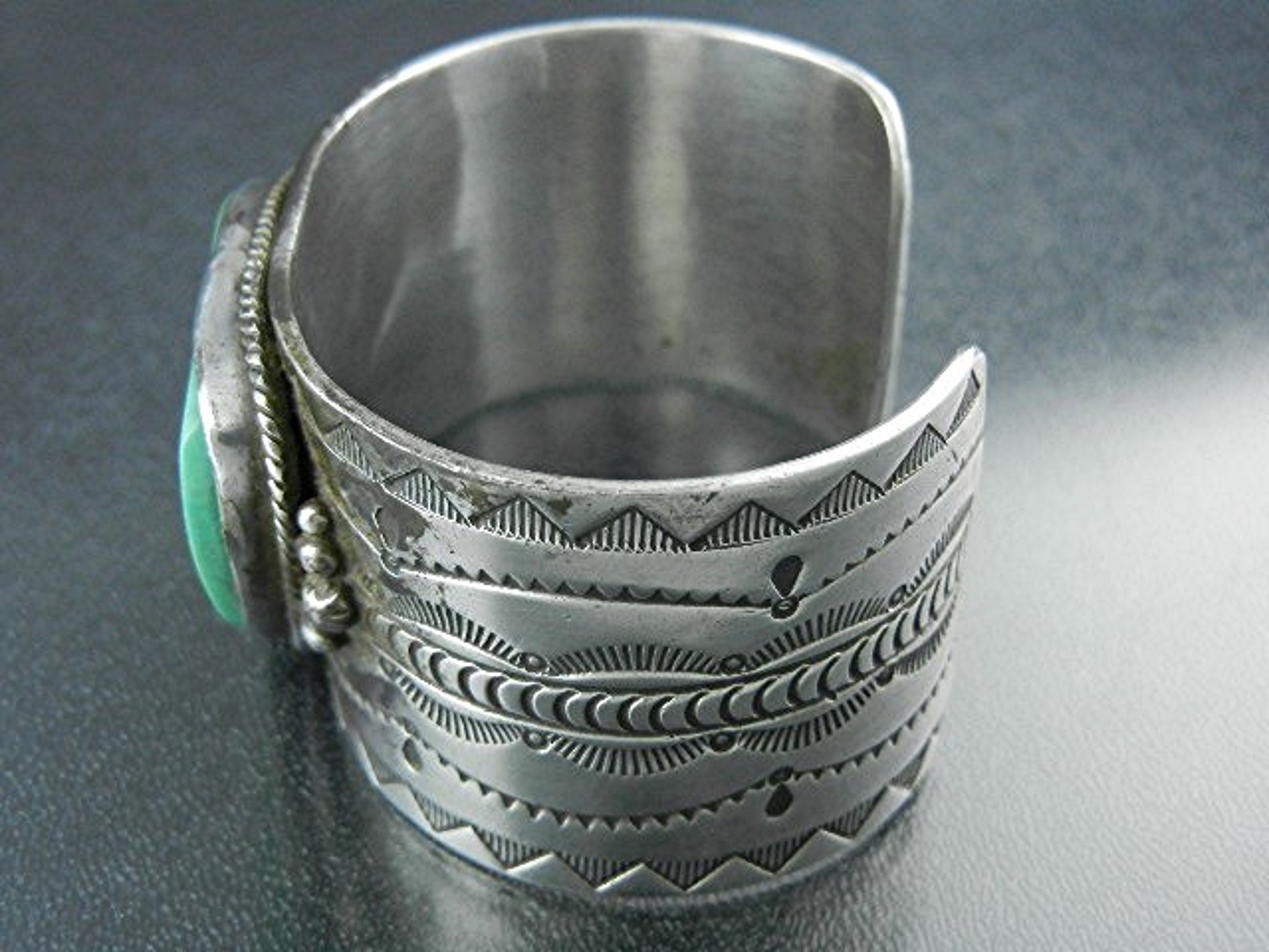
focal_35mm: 52
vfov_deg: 28.0
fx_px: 1906
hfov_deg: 36.8
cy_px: 476
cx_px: 634
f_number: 3.9
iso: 200
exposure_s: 1/7.1
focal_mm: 9.3
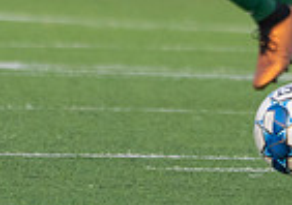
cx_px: 421
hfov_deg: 0.8
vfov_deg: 0.5
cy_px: -129
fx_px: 21810
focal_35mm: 2645
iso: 800
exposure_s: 1/1250
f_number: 5.6
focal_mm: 400
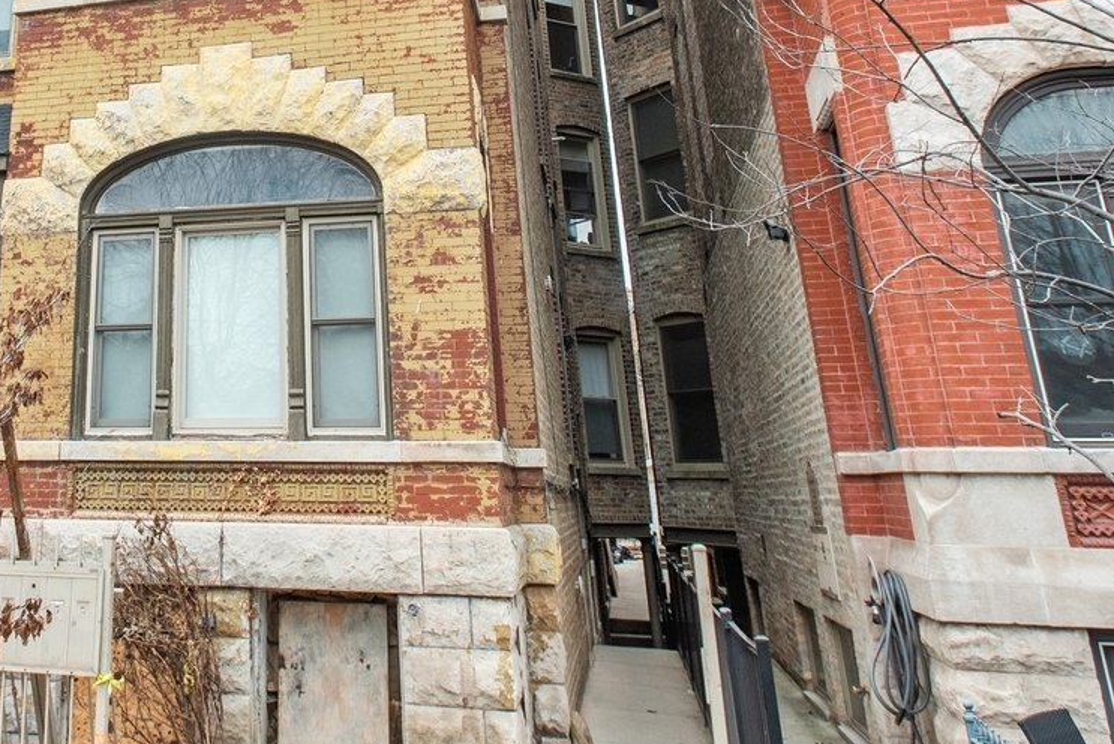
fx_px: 1145
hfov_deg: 48.5
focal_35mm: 37
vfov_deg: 33.7
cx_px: 202
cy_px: 51
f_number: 8
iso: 400
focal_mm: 17
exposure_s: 1/200
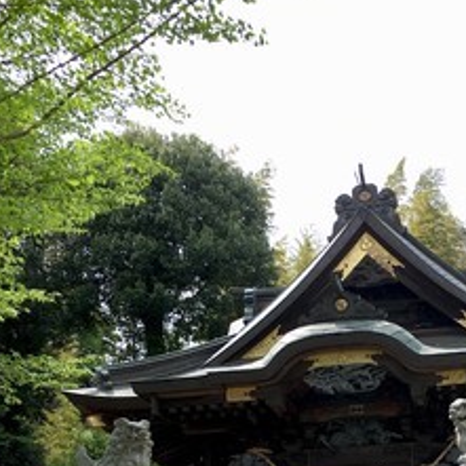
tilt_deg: +13.5
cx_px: 362
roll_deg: +2.2
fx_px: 883
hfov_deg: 29.0
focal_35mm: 58
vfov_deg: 28.1
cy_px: 443
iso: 25
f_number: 2.2
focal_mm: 4.15
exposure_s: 1/574
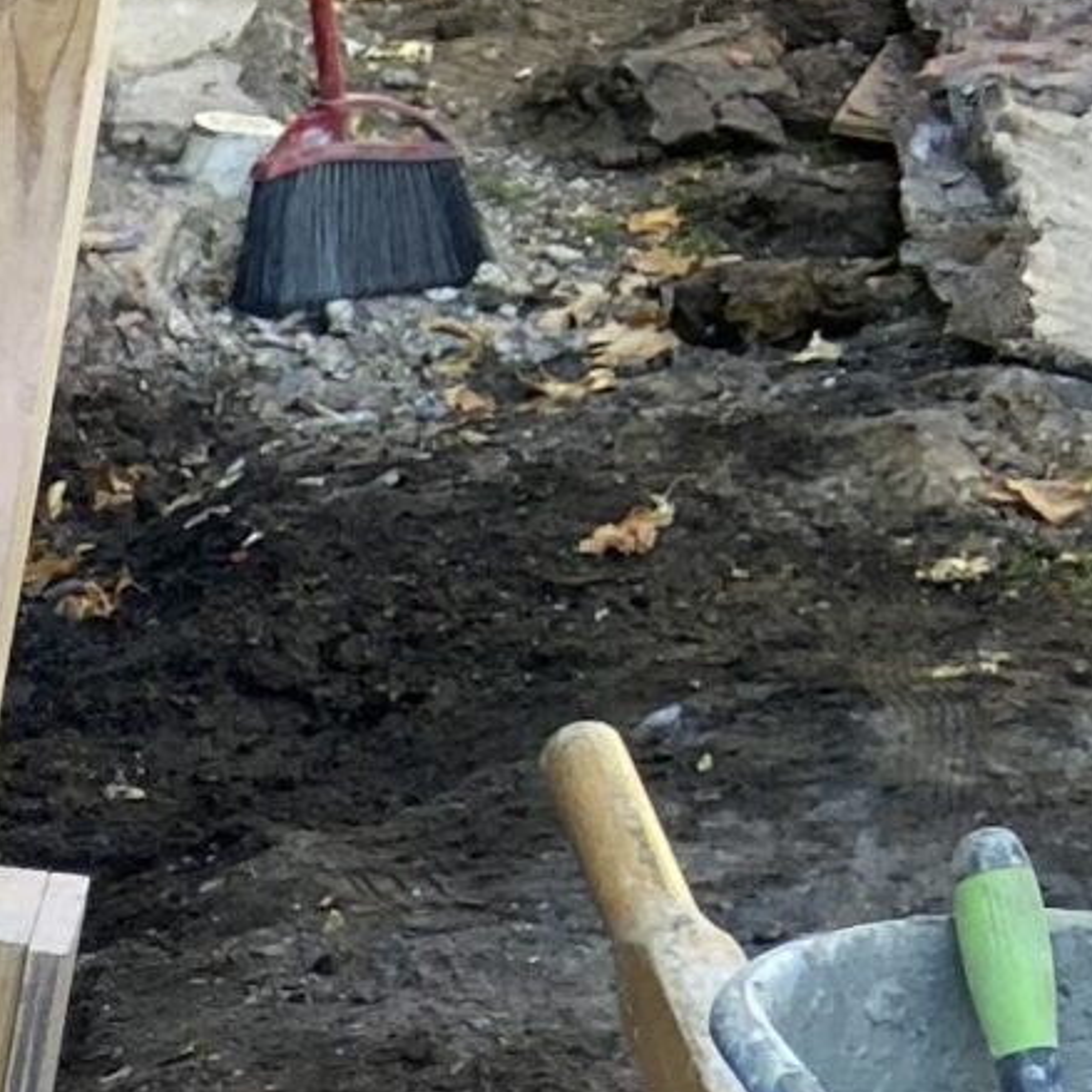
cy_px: 1895
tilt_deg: -35.7
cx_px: -1515
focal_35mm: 134
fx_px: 4783
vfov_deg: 12.1
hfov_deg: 11.0
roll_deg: +1.4
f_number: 1.8
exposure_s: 1/122
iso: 50
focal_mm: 4.25
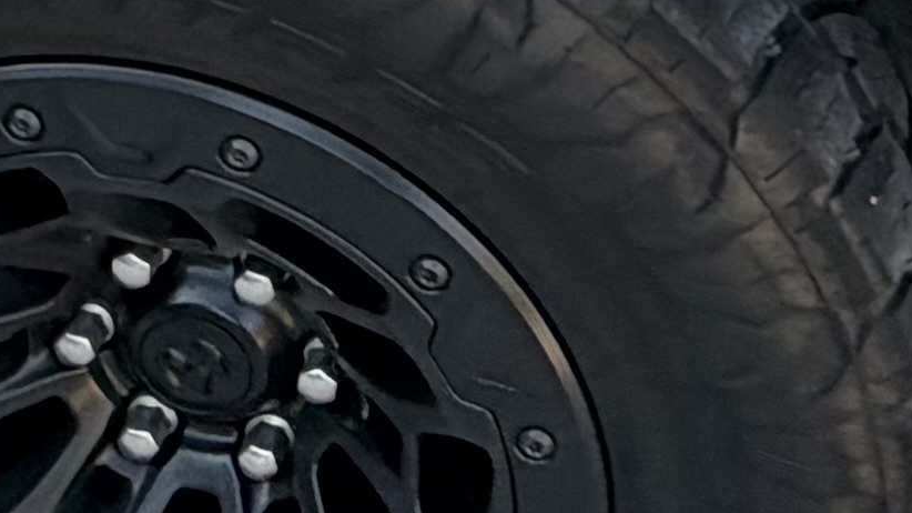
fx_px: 2563
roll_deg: +0.2
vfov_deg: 10.0
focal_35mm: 106
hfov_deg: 19.8
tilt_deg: -20.0
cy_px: -723
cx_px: 838
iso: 64
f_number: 2.2
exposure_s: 1/169
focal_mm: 2.22
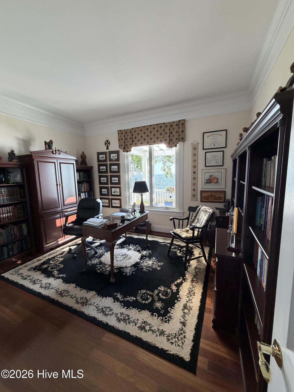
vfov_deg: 102.1
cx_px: 147
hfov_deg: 85.7
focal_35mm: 14
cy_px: 196
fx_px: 159
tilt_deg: -6.5
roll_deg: +1.8
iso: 320
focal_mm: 2.22
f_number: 2.2
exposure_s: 1/121
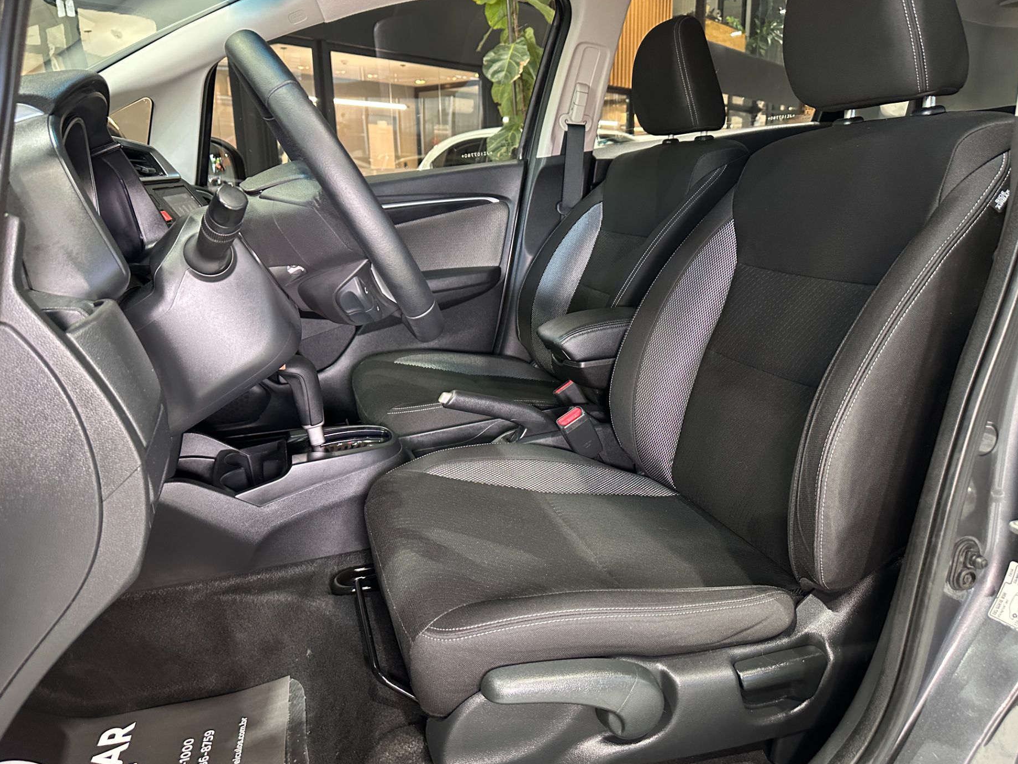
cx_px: 500
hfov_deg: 69.4
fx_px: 735
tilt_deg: -15.6
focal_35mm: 25
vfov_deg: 54.9
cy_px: 378
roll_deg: +1.0
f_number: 1.78
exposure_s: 1/40
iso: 640
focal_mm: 6.86
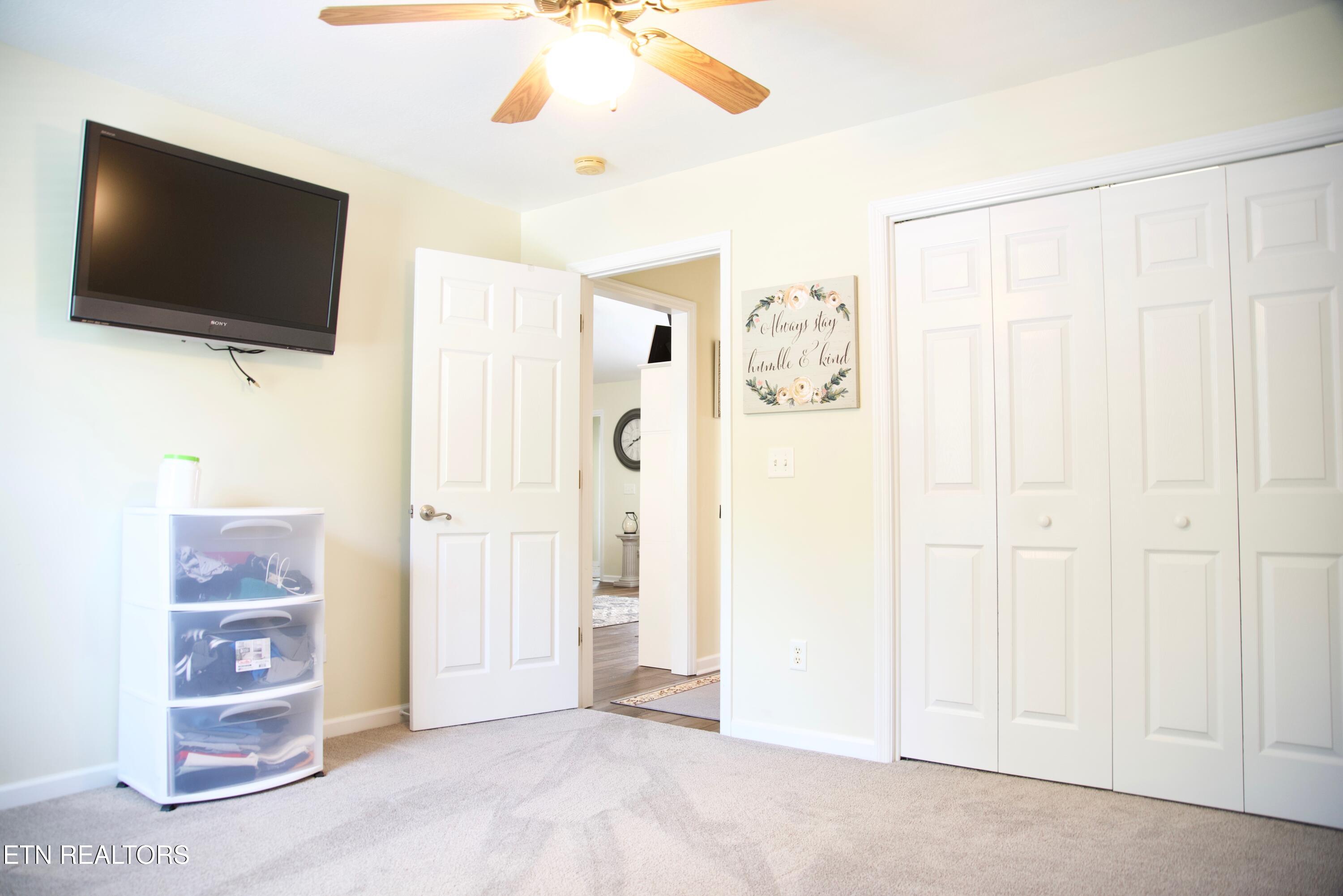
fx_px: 896
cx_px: 672
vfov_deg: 53.2
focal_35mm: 24
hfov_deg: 73.7
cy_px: 448
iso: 800
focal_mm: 24
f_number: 4
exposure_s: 1/25
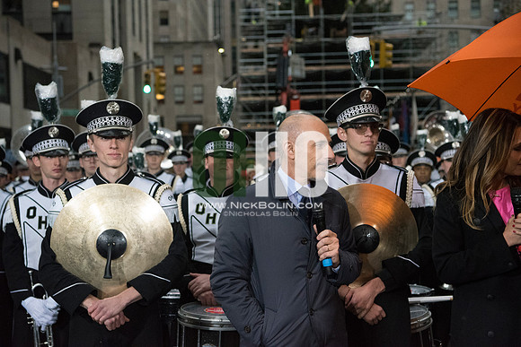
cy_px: 174
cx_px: 260
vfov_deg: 24.2
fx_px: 811
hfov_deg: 35.6
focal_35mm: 56
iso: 10000
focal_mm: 56
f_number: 4
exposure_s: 1/2500
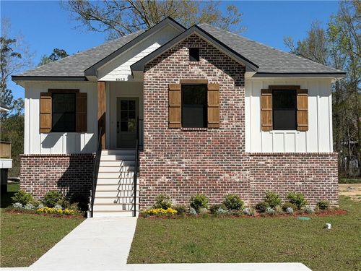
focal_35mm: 48
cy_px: 136
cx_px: 180
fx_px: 501
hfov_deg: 39.7
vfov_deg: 30.3
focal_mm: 6.76
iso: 80
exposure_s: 1/7874
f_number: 1.78
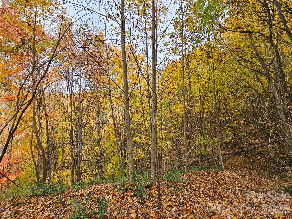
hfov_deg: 106.2
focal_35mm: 13
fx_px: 110
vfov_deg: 89.9
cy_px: 110
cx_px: 146
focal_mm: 2.2
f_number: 2.2
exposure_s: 1/426
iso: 50
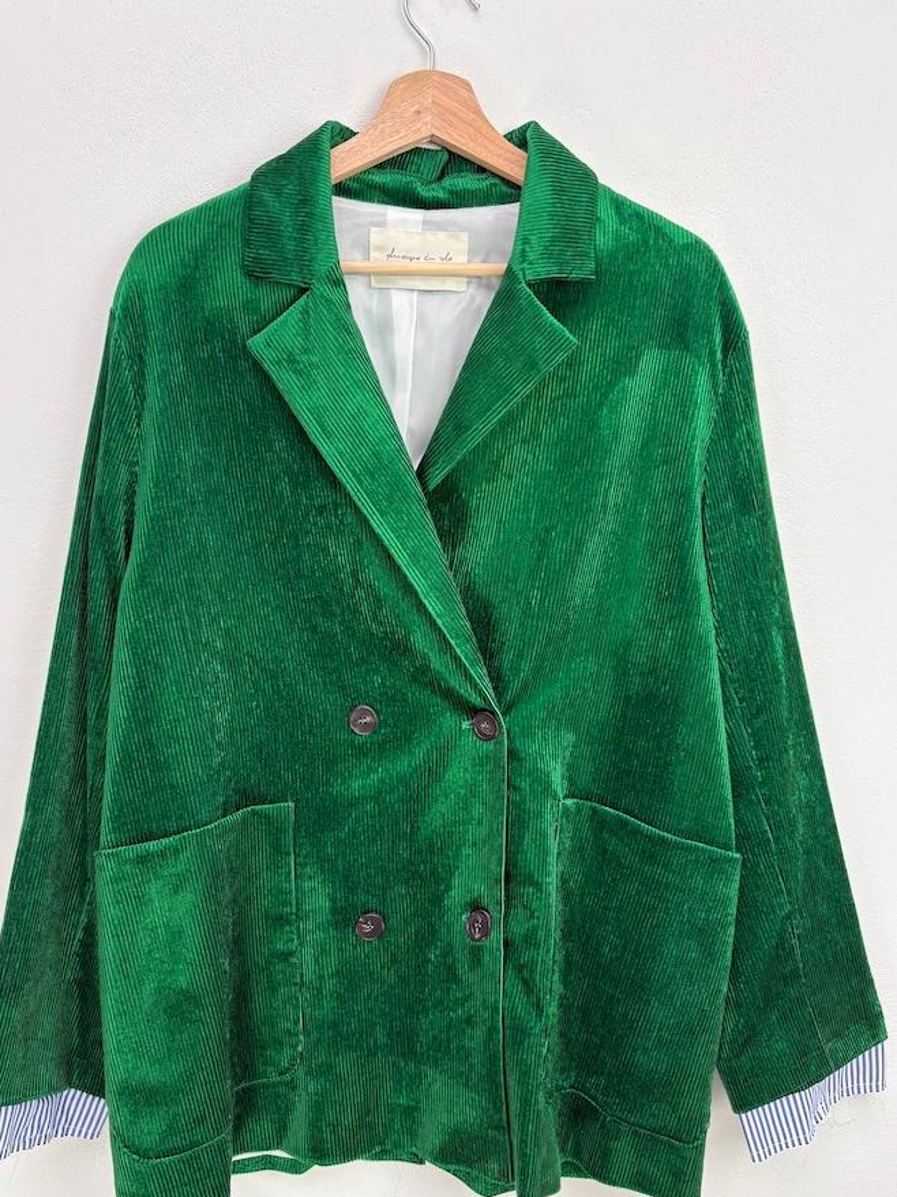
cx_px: 409
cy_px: 624
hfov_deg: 48.2
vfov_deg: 61.7
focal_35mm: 29
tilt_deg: -7.9
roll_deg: -0.2
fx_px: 1002
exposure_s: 1/100
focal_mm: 5.96
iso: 100
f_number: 1.6
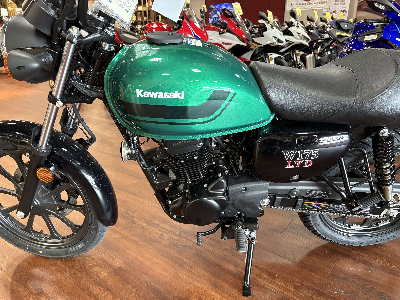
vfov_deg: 51.3
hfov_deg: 65.3
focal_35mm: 27
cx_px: 195
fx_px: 312
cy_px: 156
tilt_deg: -20.9
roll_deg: +0.6
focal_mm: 5.96
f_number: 1.6
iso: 500
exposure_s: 1/60
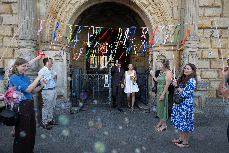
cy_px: 76
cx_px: 114
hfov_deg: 73.7
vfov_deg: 53.1
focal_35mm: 24
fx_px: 153
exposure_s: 1/640
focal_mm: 24
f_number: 4
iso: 500
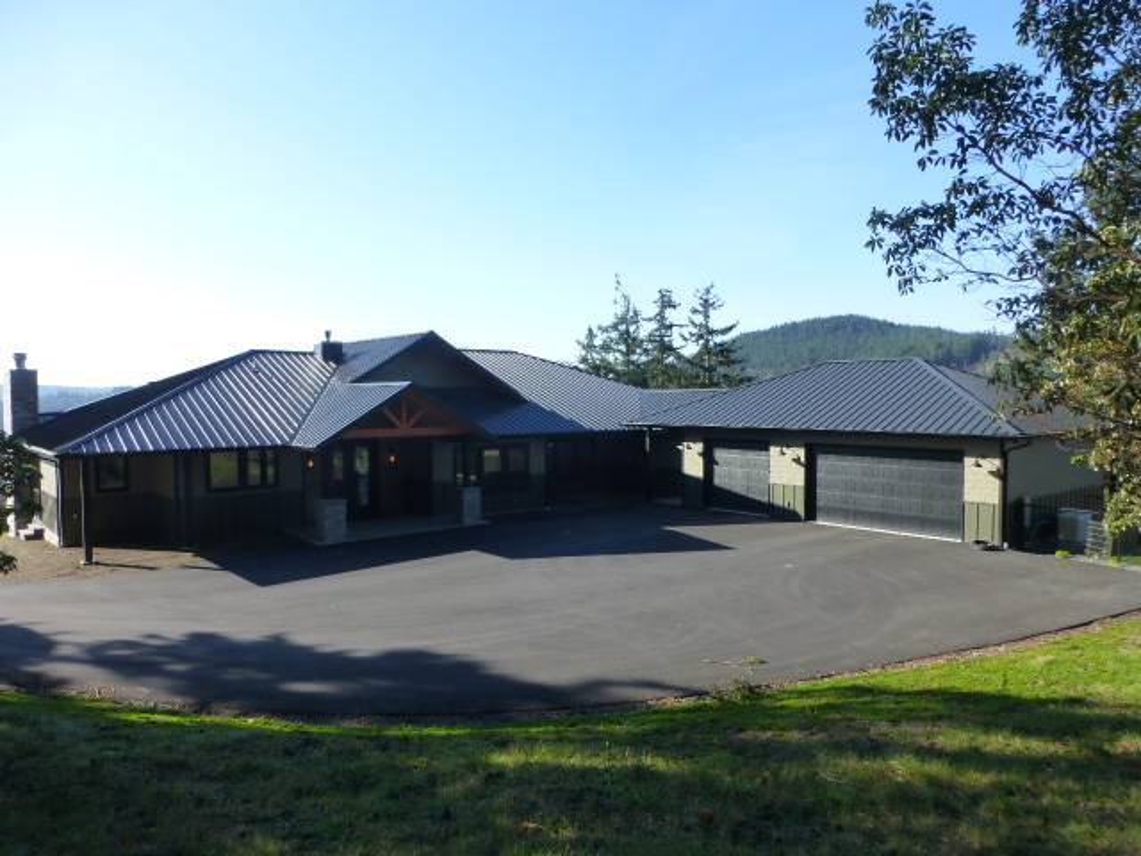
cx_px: 570
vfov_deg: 56.8
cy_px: 428
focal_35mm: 24
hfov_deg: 71.6
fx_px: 791
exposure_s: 1/400
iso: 160
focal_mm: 4.3
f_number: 4
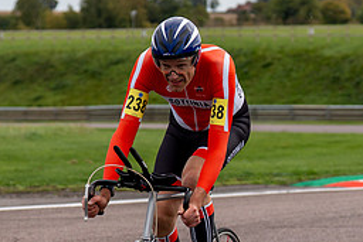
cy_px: 170
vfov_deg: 6.1
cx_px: 203
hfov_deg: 9.1
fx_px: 2270
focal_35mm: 225
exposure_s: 1/1000
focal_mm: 70
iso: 125
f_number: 3.5
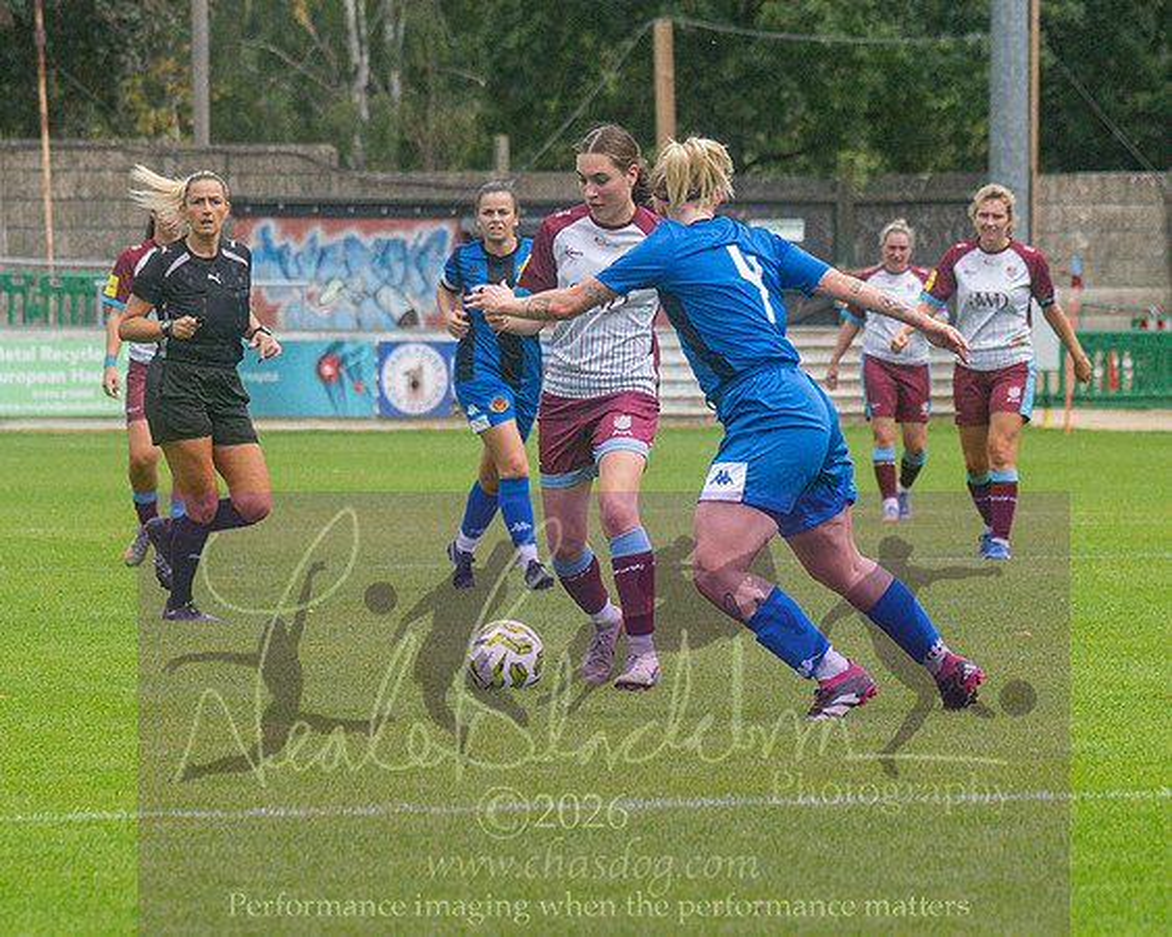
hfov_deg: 5.6
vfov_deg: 4.4
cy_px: 455
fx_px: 12072
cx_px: 563
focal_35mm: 348
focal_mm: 125
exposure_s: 1/1000
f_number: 4
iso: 640
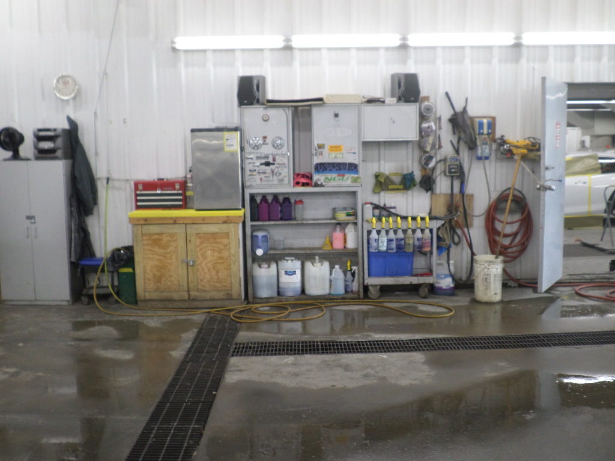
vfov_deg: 39.7
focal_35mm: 36
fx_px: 640
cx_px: 308
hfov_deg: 51.4
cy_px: 230
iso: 160
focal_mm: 6.5
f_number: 3
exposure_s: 1/45
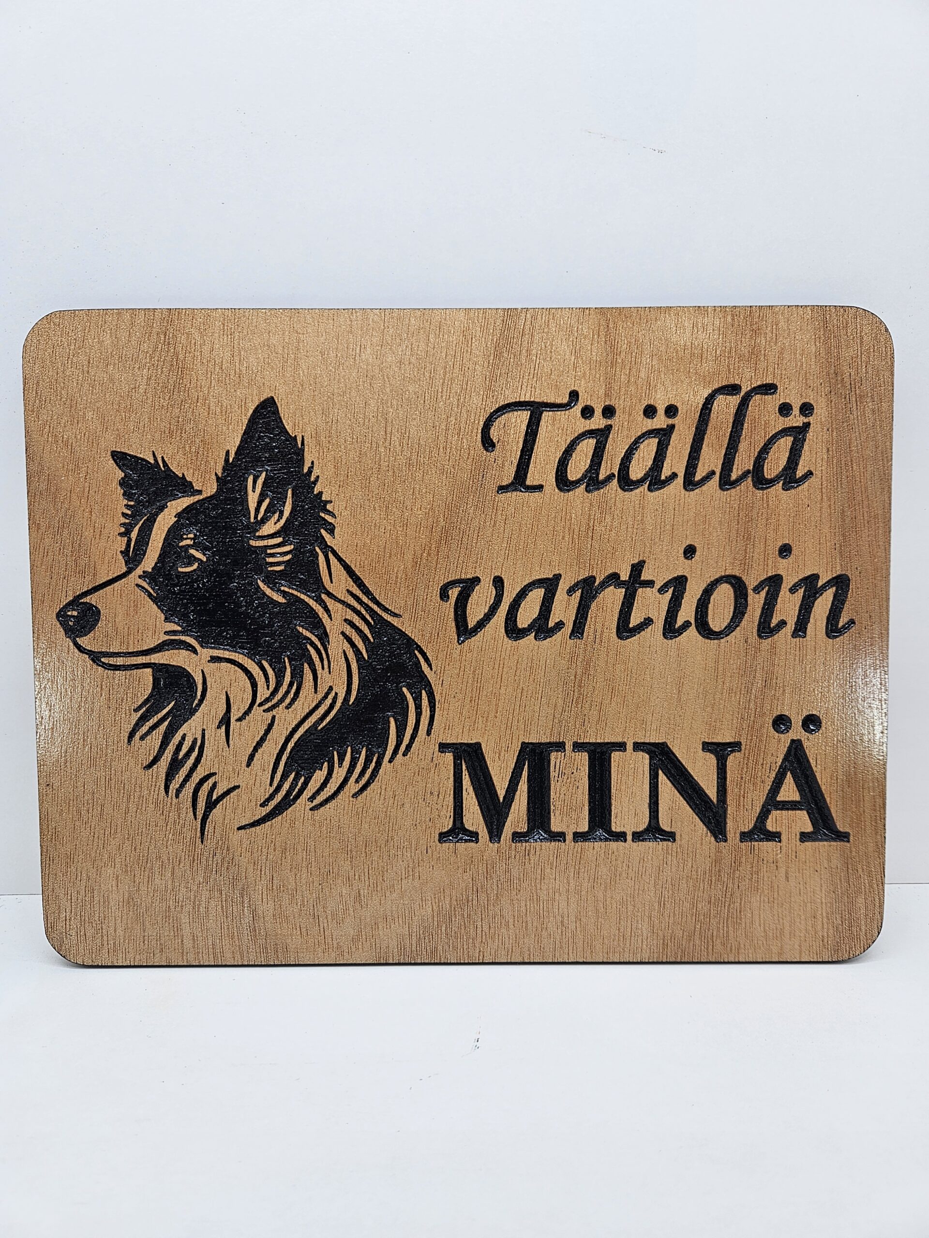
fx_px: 823
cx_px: 464
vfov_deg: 73.9
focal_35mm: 23
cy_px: 619
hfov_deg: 58.9
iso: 25
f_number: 1.8
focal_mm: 5.4
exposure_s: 1/109
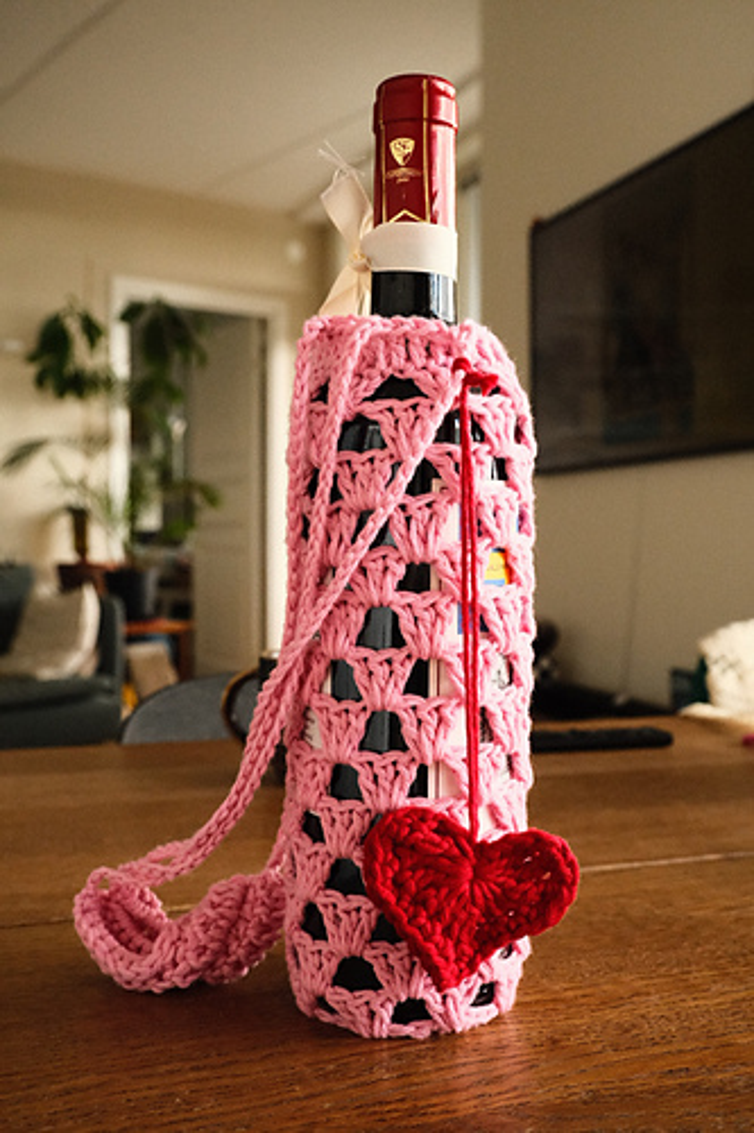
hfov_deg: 36.8
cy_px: 566
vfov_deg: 53.1
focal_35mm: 36
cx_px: 377
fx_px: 1132
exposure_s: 1/750
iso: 5000
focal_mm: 24.2
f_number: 5.6
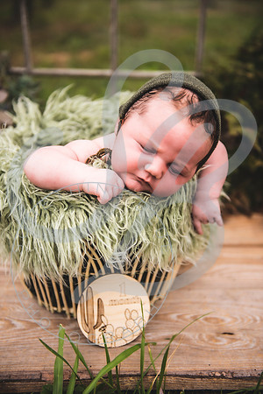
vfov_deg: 41.1
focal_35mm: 48
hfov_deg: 28.1
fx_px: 526
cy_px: 197
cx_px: 132
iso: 100
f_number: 2.8
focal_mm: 48
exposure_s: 1/500
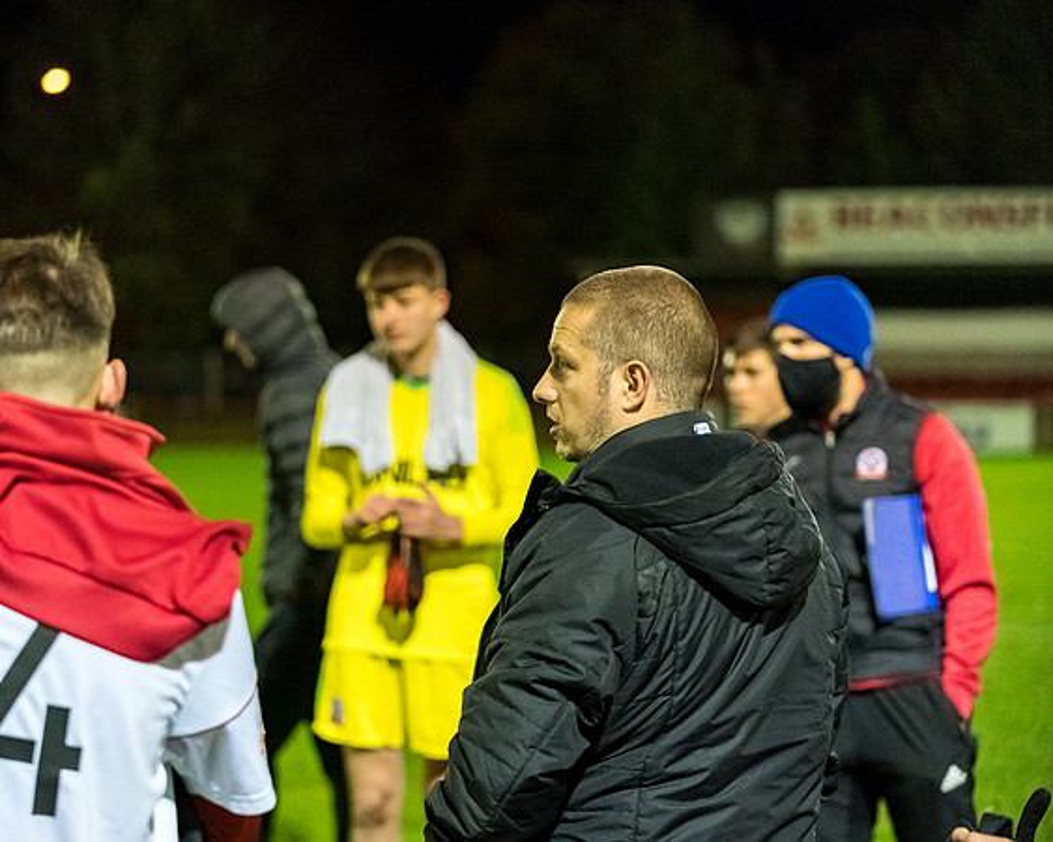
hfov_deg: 19.8
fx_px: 3017
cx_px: 428
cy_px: 421
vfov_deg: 15.9
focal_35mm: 97
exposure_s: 1/1000
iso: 6400
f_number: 2.8
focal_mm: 86
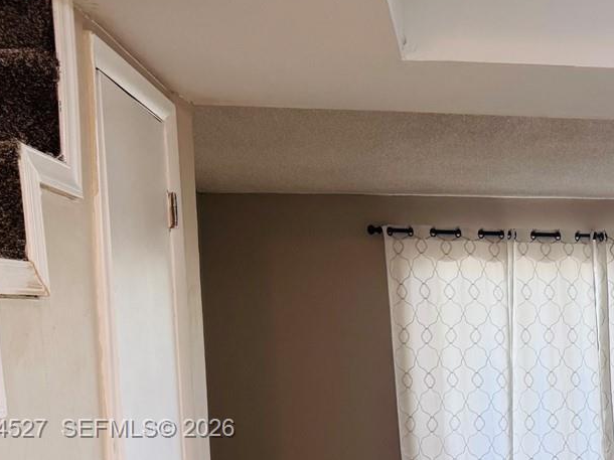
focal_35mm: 63
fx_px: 1117
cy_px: 430
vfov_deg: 22.6
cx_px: 727
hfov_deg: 27.3
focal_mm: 6.76
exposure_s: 1/60
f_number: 1.78
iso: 125
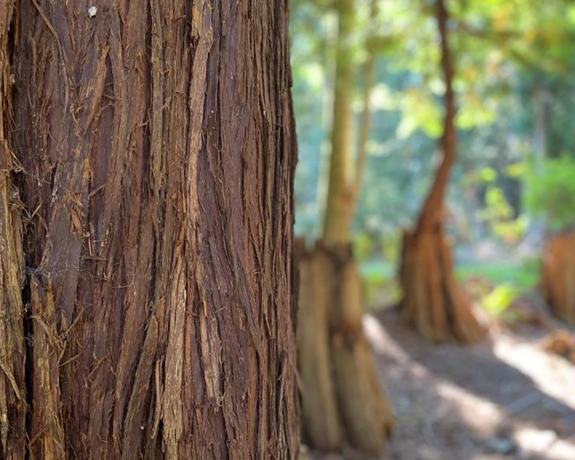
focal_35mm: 36
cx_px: 360
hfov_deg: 49.8
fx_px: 612
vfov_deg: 41.0
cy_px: 274
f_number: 1.8
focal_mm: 4.25
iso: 125
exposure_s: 1/61
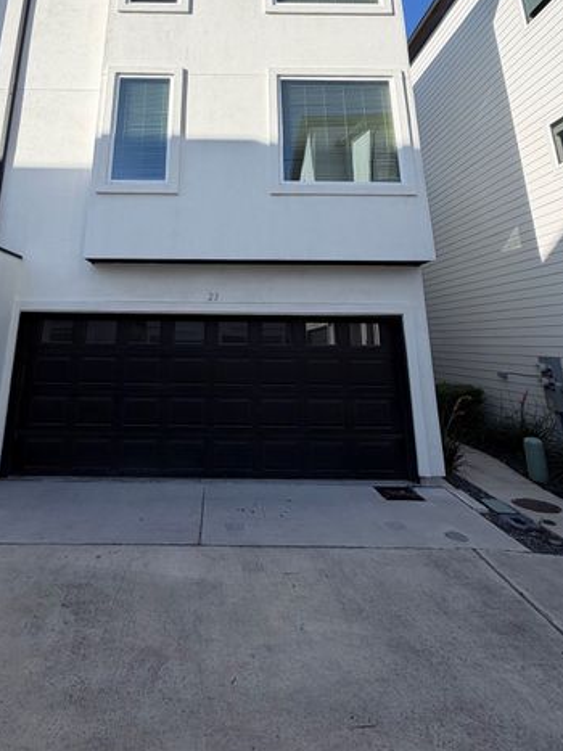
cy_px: 220
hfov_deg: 65.1
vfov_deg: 77.6
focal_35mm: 20
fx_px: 434
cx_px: 217
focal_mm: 2.22
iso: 25
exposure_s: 1/770
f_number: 2.2
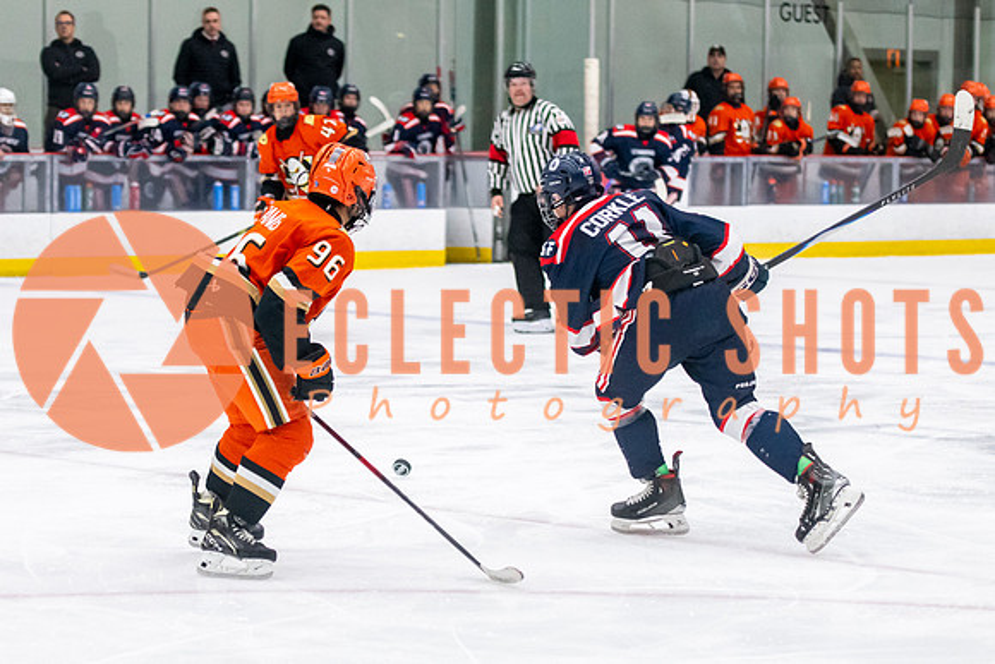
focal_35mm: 130
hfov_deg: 15.8
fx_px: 3591
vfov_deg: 10.6
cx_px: 392
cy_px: 370
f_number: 3.2
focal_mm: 70
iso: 2500
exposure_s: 1/640
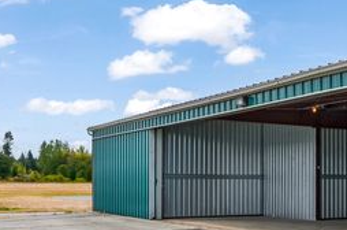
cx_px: 219
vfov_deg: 22.5
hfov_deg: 33.8
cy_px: 194
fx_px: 567
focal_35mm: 59
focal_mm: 20
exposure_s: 1/125
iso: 110
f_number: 11
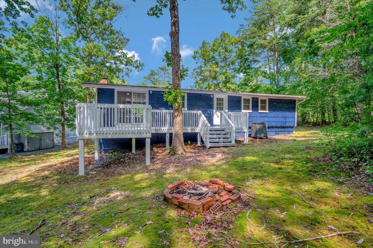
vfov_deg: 72.0
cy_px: 124
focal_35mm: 16
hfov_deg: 95.0
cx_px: 186
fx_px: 171
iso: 200
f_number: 5.6
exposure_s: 1/250
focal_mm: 16.5
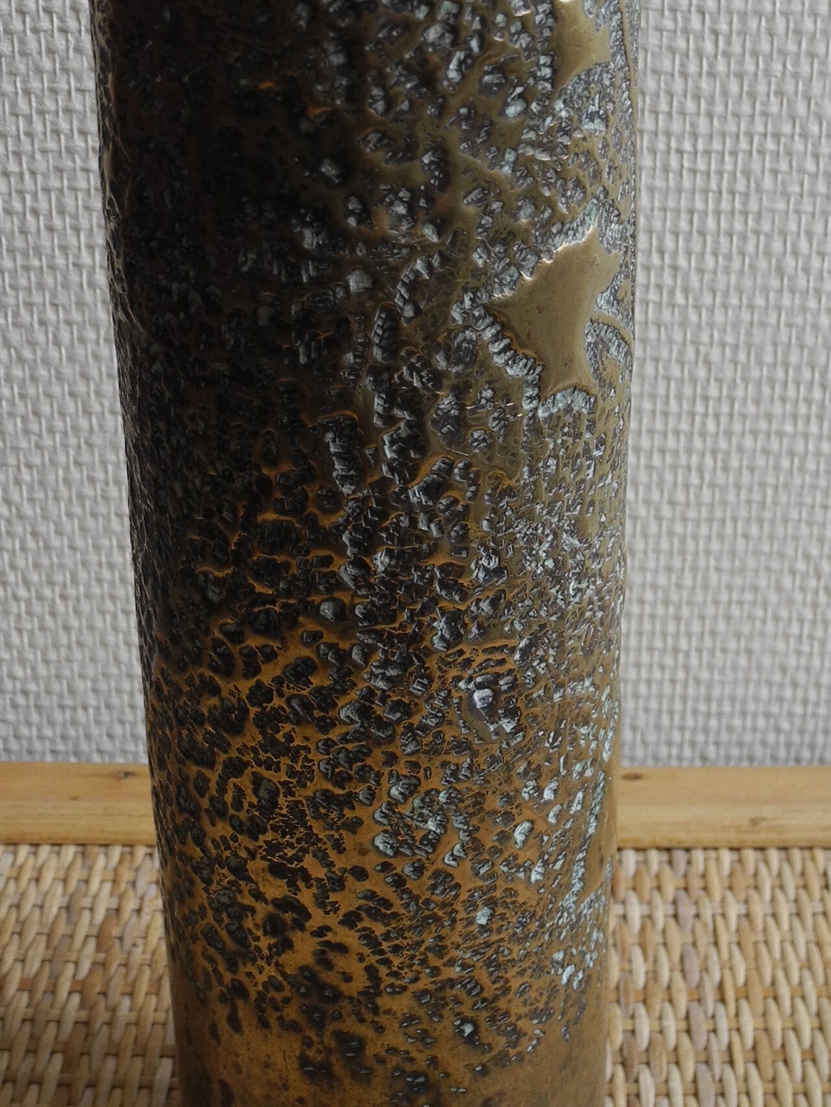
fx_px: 1920
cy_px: 250
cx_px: 379
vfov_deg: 31.5
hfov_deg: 24.4
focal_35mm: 60
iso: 100
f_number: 2.8
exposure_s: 1/48.3
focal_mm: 6
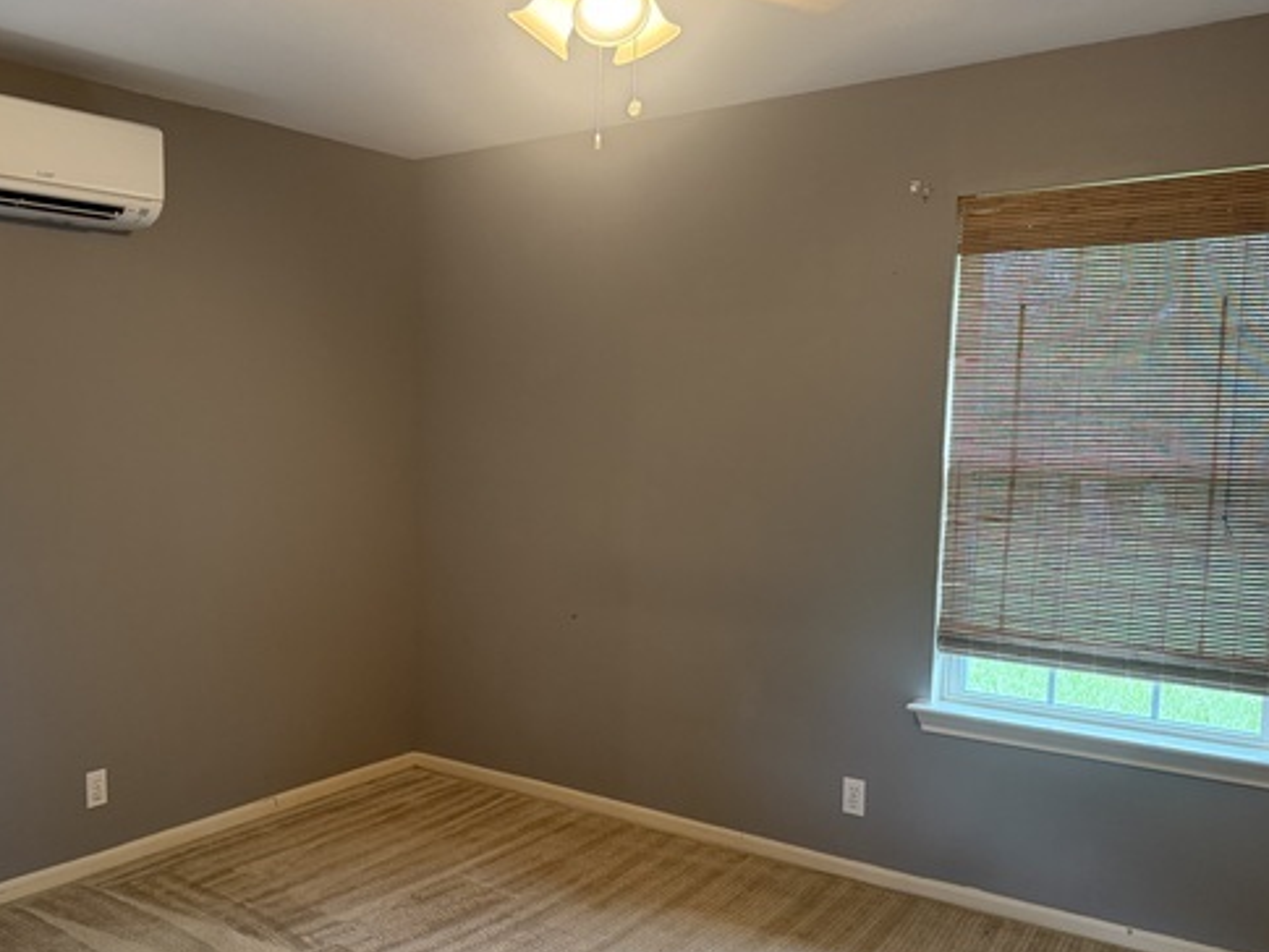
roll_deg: -0.6
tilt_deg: -6.0
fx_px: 1210
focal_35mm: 33
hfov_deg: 54.8
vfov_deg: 42.8
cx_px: 488
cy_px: 552
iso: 250
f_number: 1.78
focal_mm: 6.76
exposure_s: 1/60
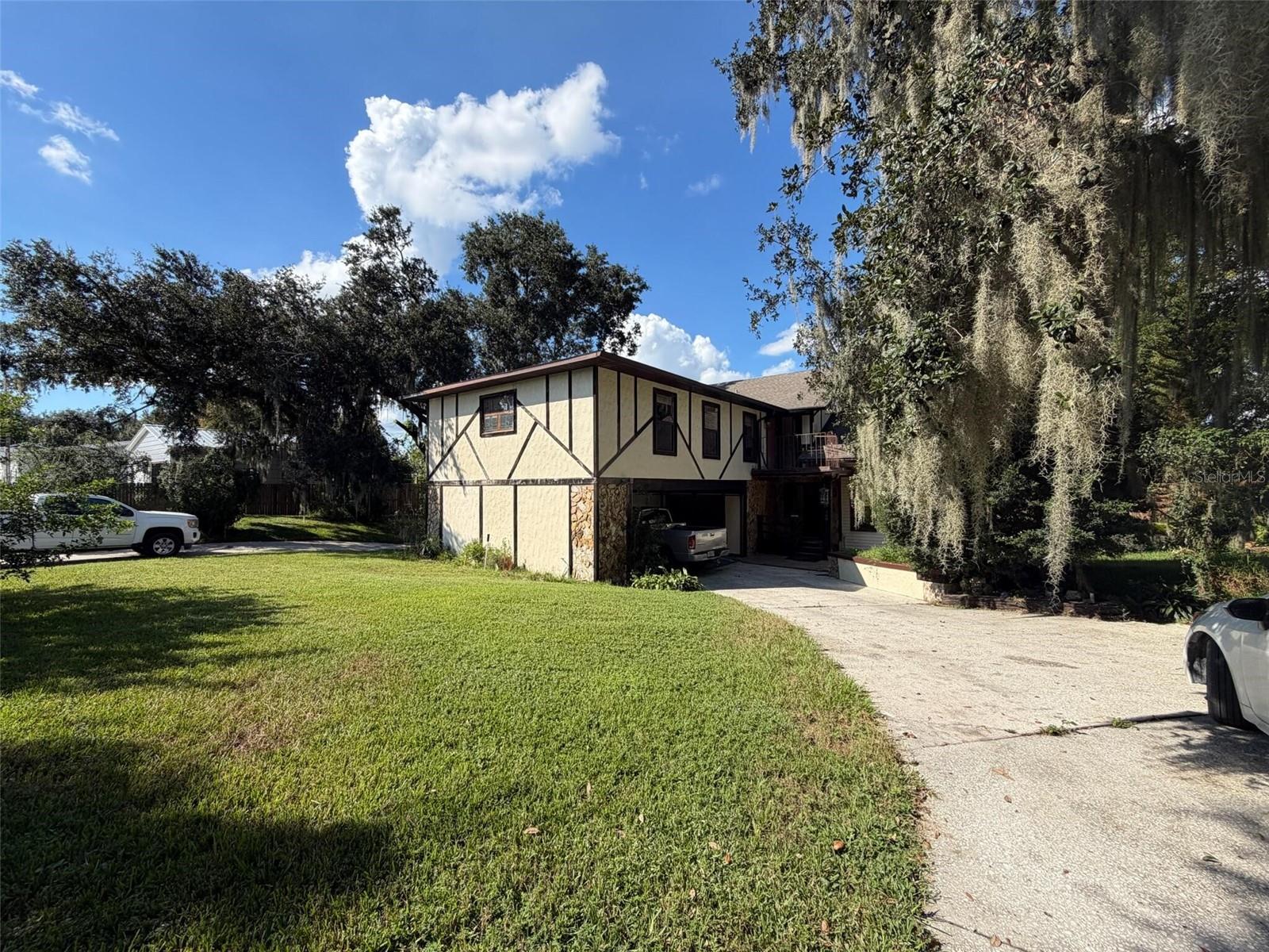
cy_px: 476
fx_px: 513
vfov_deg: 85.7
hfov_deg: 102.1
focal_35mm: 14
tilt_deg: +1.1
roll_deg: +0.0
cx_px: 634
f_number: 2.2
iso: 25
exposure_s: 1/770
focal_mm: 2.22
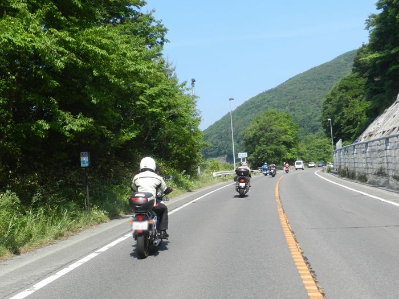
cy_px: 150
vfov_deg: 31.5
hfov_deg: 41.2
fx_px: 530
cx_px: 200
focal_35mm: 46
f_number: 4.2
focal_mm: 8.1
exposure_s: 1/640
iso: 160
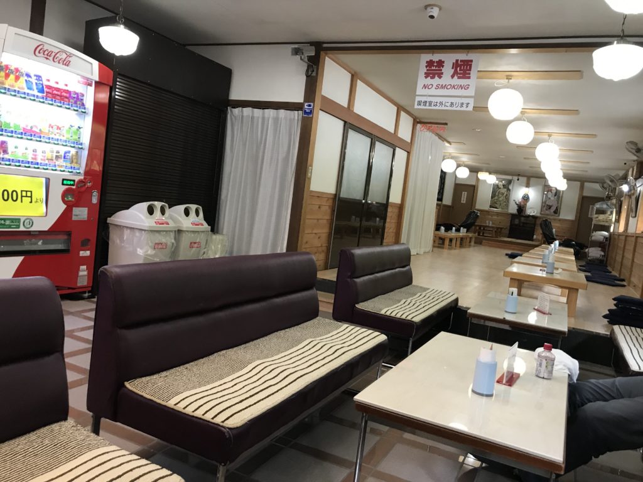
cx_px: 322
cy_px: 241
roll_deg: -7.2
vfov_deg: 49.7
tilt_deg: -3.4
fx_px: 520
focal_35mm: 28
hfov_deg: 63.4
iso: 64
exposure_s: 1/17
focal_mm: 3.99
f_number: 1.8
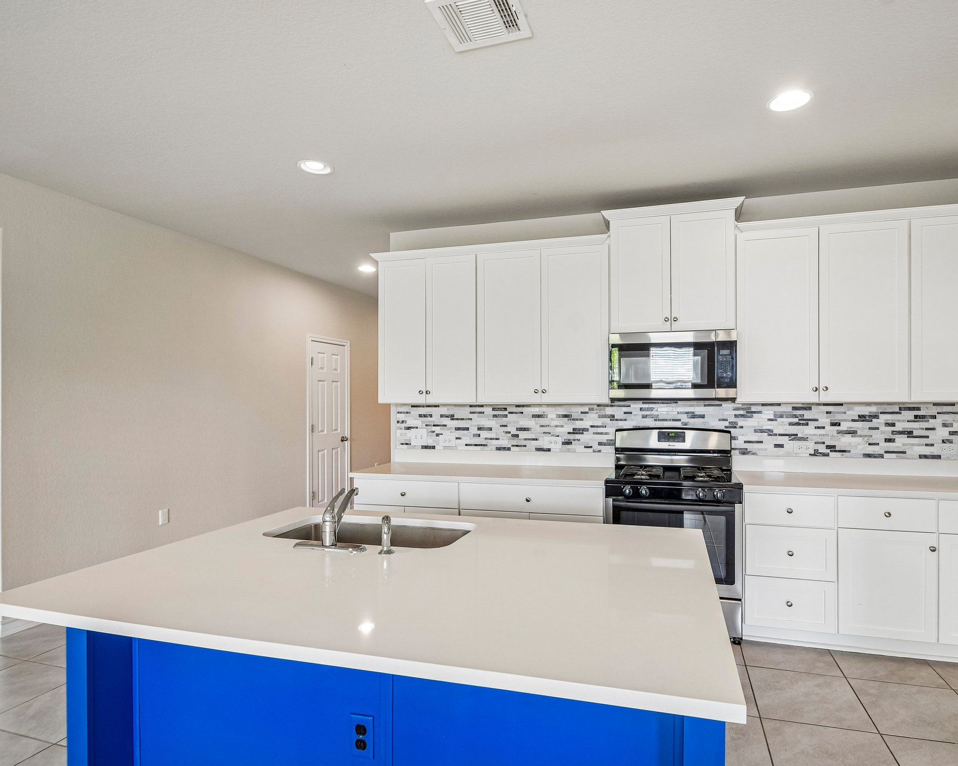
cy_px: 382
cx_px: 533
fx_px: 482
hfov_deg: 89.3
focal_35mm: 17
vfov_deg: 77.0
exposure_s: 1/10
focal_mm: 10
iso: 400
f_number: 8
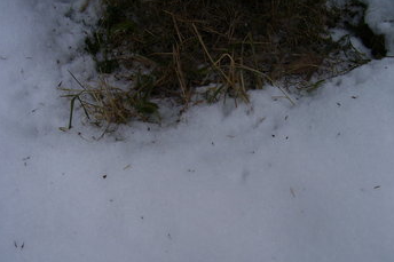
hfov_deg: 53.2
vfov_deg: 36.8
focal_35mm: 36
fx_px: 394
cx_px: 197
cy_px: 148
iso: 80
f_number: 4.8
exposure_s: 1/250
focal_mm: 5.6
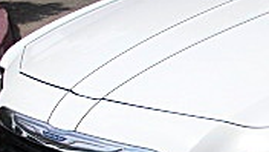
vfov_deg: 8.4
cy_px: 147
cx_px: 417
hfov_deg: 14.0
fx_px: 1020
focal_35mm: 143
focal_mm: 6.3
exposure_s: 1/200
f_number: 7.9
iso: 50
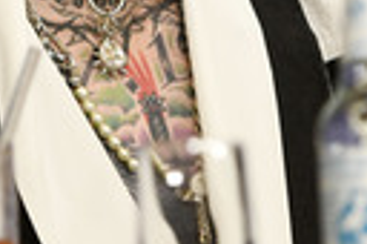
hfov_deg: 4.4
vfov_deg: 2.9
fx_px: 4826
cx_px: 110
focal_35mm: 474
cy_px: -103
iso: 1000
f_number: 3.5
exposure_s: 1/200
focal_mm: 135
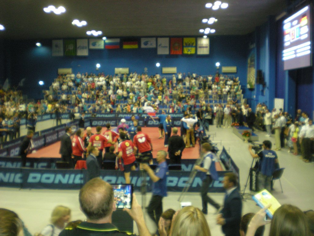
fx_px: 345
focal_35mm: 38
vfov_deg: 37.7
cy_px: 118
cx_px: 157
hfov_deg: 49.0
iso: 281
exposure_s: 1/30
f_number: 3.1
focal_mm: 6.3
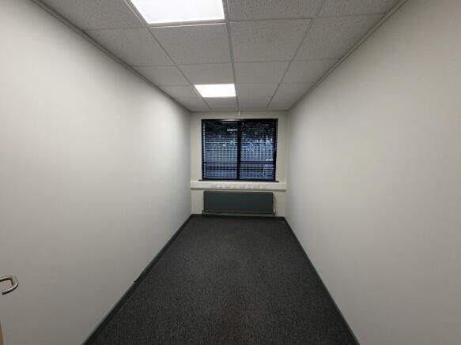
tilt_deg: -5.1
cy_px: 172
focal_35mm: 14
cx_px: 230
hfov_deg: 102.1
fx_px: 186
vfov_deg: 85.7
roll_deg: +0.6
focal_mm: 2.22
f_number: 2.2
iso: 160
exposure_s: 1/100
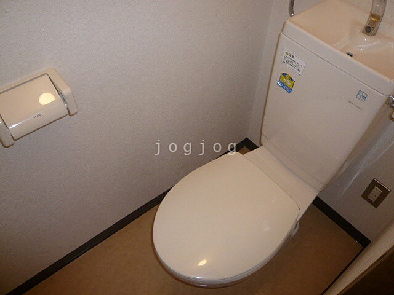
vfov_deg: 49.7
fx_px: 319
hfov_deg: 63.4
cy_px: 148
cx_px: 197
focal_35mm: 28
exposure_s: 1/30
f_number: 2.8
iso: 100
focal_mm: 4.6
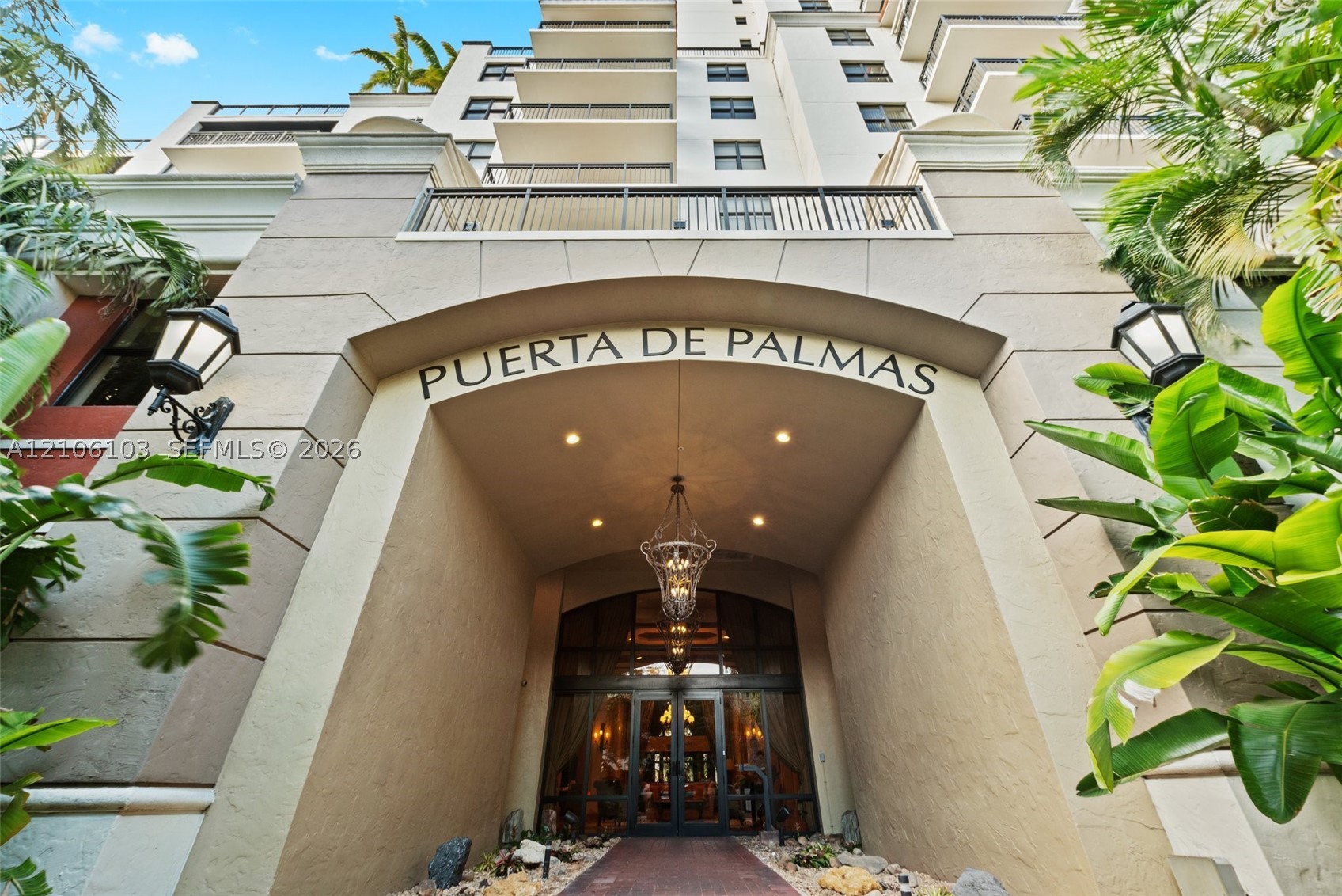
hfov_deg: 104.2
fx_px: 522
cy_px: 448
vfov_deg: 81.3
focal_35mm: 14
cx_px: 671
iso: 360
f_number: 8
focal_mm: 14
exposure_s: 1/13
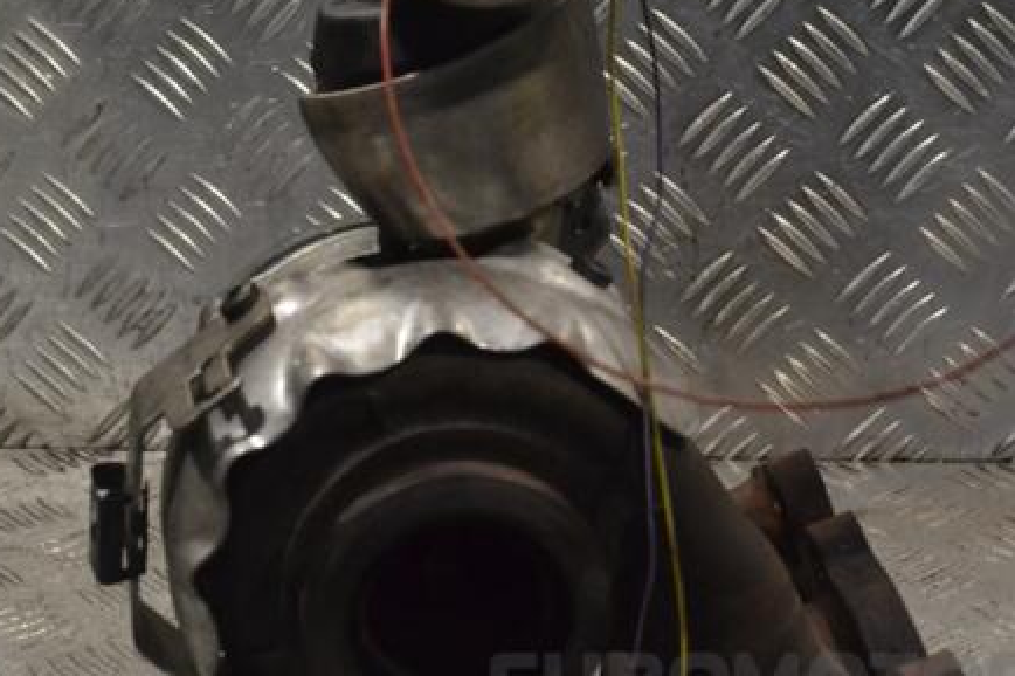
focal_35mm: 83
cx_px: 447
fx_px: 2339
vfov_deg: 16.4
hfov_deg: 24.5
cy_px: 377
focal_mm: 40
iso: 3200
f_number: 9
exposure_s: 1/320
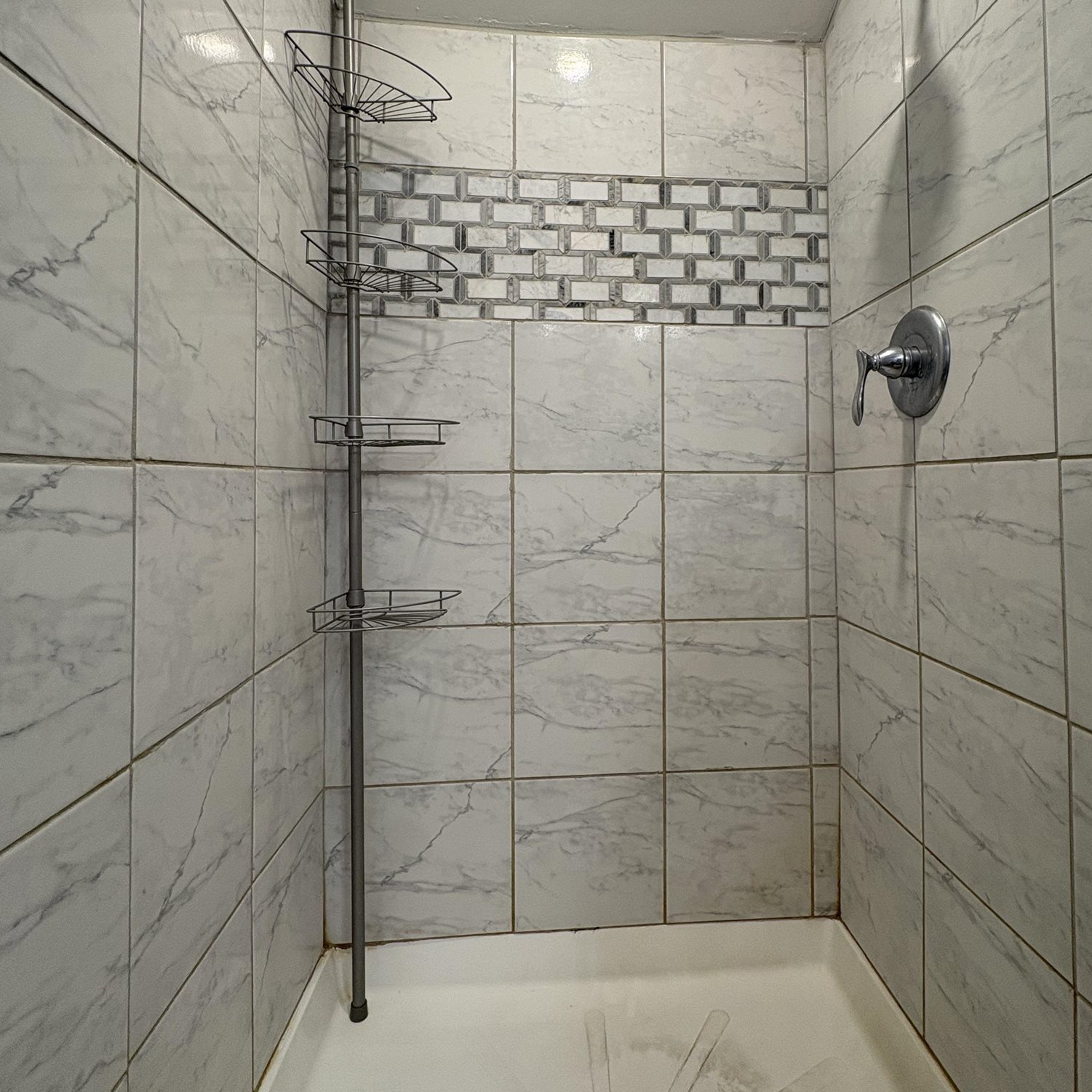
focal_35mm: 19
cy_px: 474
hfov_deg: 77.6
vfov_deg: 77.3
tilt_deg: +2.7
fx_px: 678
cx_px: 588
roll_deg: +0.8
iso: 125
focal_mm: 2.22
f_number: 2.2
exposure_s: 1/60
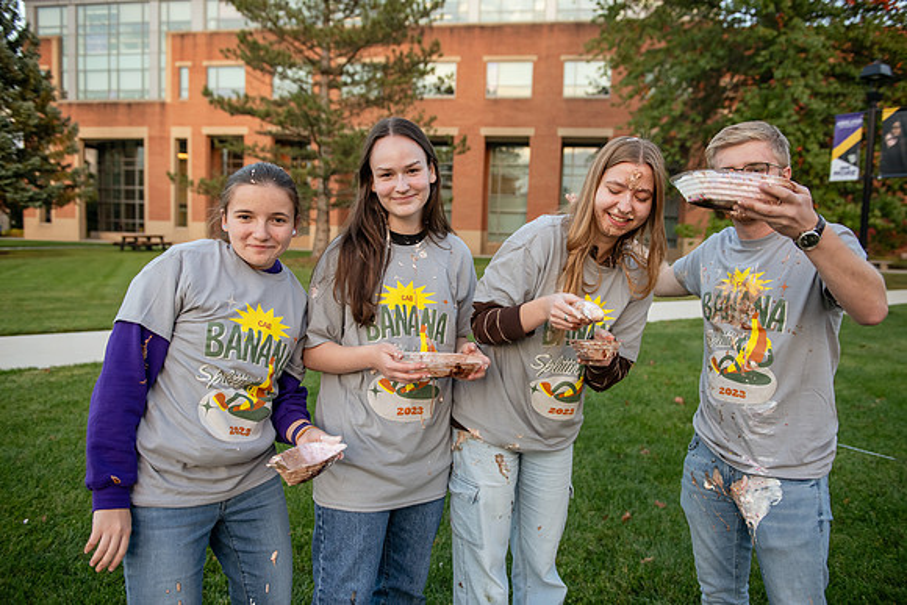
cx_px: 454
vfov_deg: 46.4
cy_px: 302
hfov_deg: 65.5
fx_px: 706
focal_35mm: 28
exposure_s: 1/320
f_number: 3.2
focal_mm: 28
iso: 800
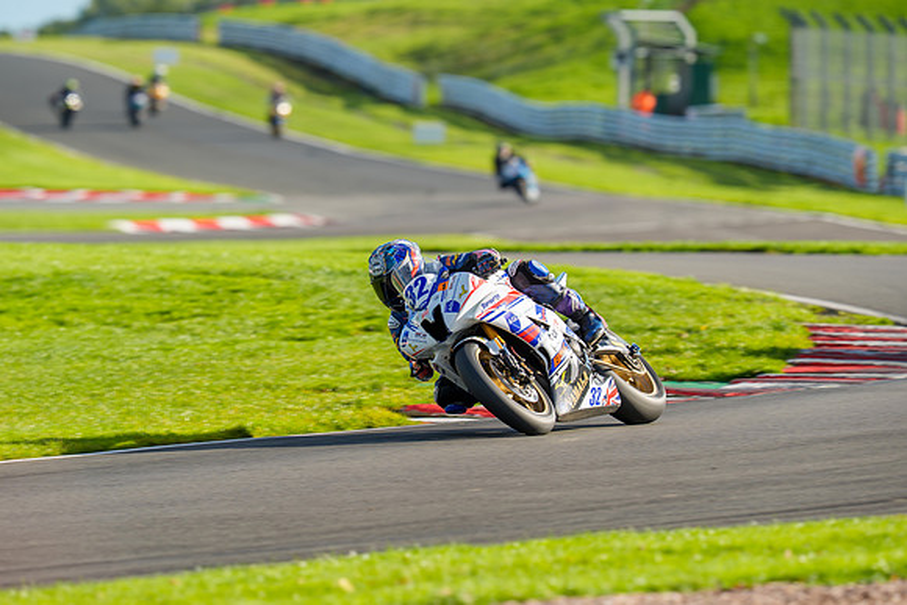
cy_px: 304
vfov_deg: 3.4
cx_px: 456
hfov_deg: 5.1
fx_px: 10124
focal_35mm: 402
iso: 125
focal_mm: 400
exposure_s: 1/400
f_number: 5.6
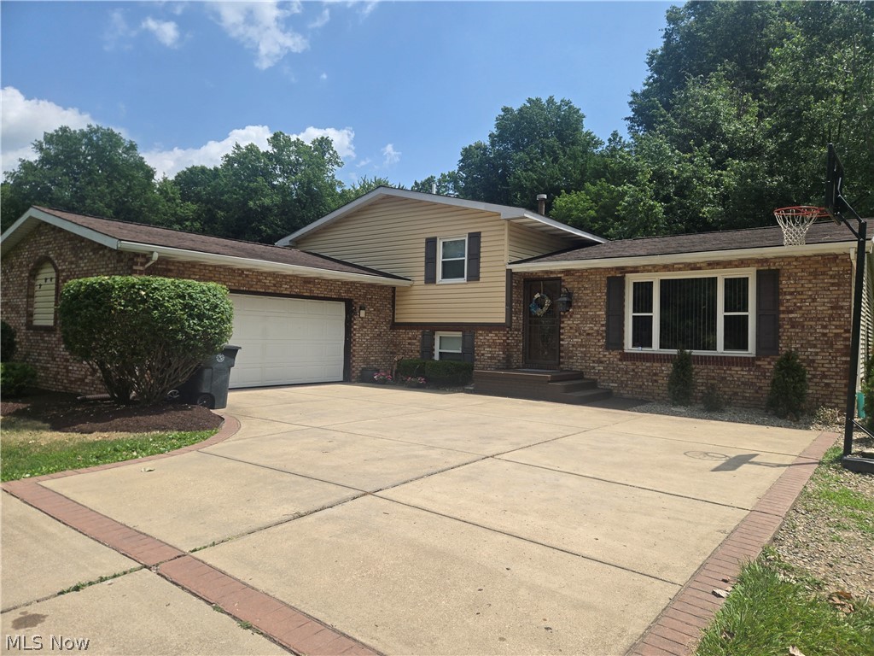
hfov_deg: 73.9
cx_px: 437
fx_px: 581
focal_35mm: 23
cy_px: 328
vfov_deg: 58.9
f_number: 1.8
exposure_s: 1/2921
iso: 32
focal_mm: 5.4
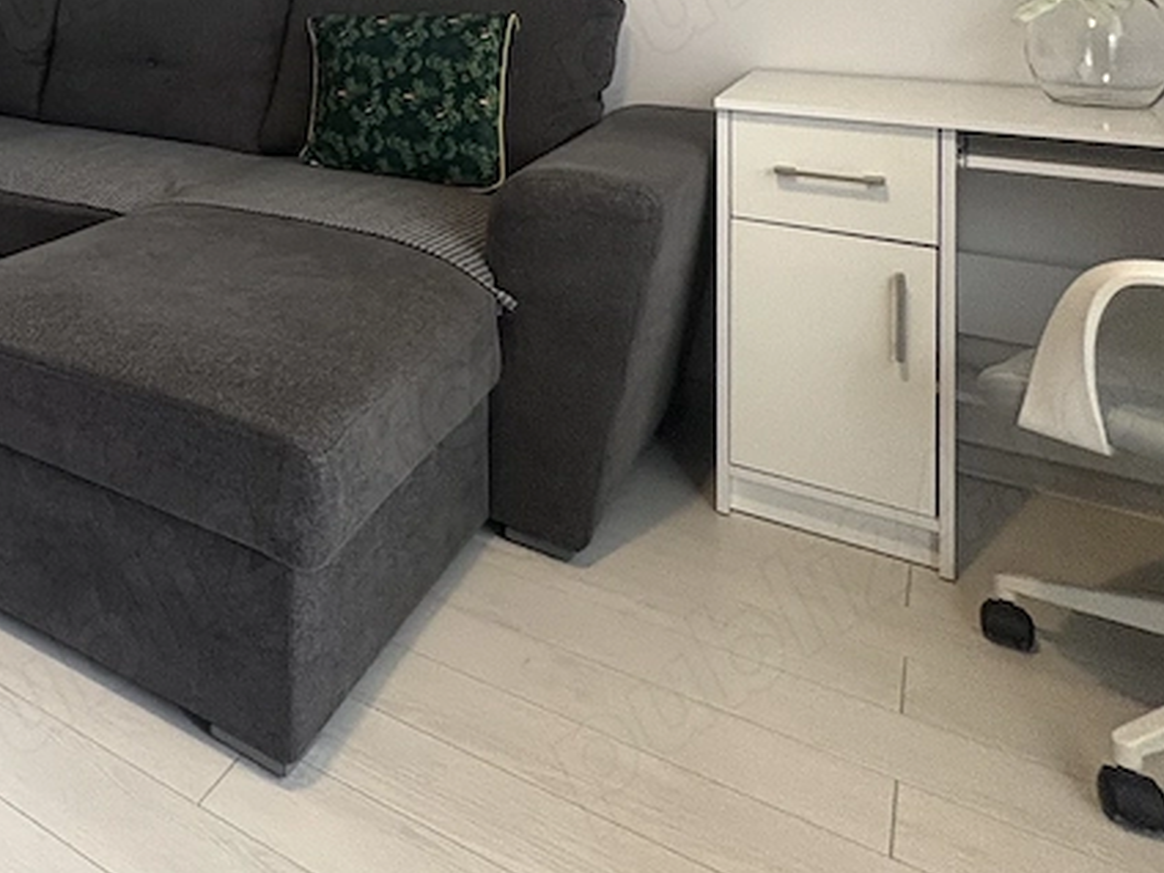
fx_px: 1110
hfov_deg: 43.0
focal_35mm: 33
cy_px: -69
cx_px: -121
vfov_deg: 36.8
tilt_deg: +0.6
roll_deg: +1.4
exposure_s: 1/50
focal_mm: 2.22
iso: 250
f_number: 2.2
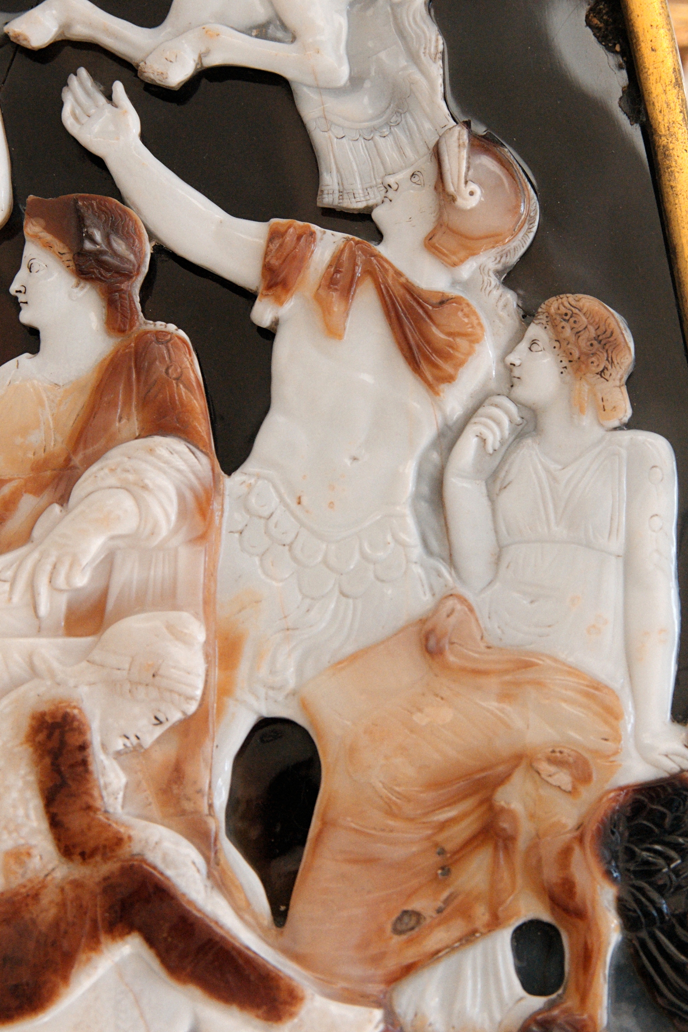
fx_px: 2322
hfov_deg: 16.9
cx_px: 340
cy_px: 538
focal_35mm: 81
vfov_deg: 25.1
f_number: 8
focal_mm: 50
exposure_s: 1/20
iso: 400
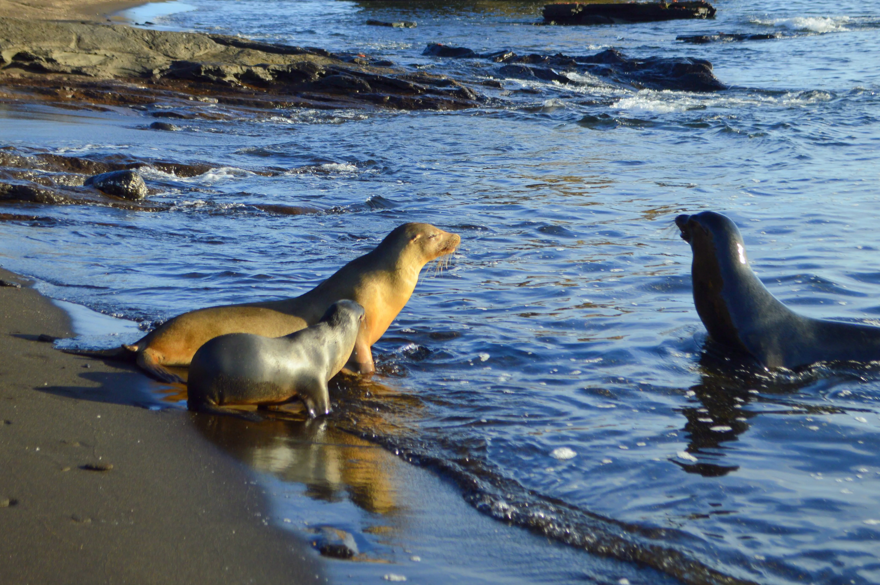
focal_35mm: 78
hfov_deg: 26.0
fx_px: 1905
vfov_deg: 17.4
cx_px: 414
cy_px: 176
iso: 200
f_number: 5
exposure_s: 1/800
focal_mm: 36
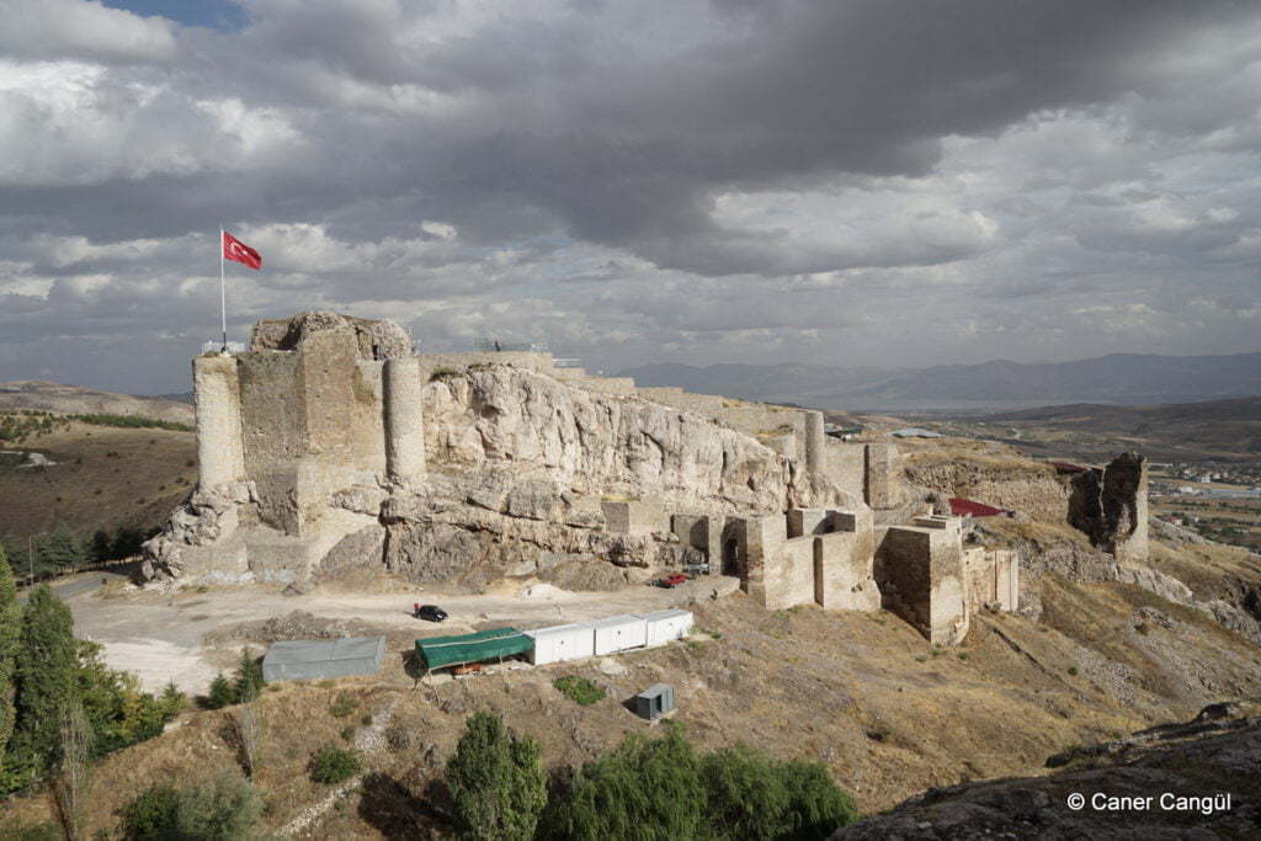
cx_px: 630
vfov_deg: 53.1
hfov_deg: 73.7
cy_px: 420
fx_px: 841
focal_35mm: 24
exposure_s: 1/320
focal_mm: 24
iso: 100
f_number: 9
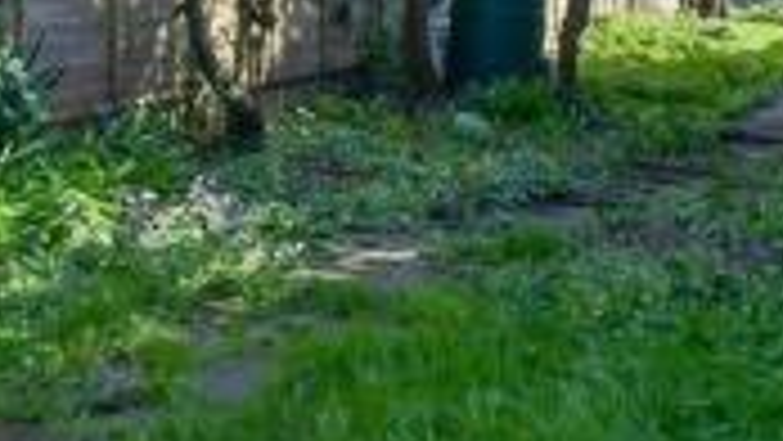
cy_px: -182
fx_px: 1225
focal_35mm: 59
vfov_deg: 18.5
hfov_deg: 32.4
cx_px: -11
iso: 160
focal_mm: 10
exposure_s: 1/200
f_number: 8
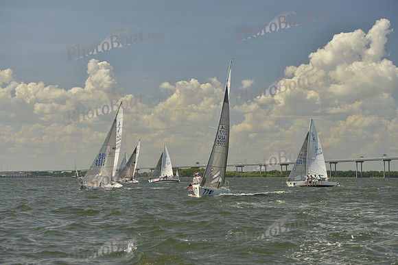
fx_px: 885
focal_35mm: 80
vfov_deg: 17.1
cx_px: 199
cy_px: 132
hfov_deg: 25.4
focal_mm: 80
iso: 280
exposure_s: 1/1250
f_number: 5.6
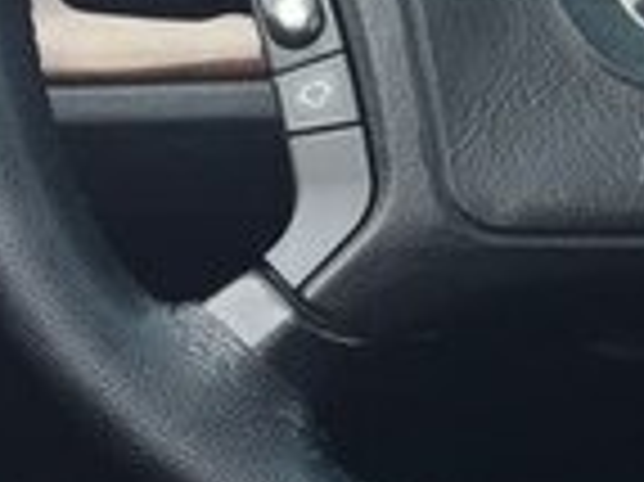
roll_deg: +0.9
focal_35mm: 134
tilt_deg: -12.3
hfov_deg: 12.5
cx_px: 1401
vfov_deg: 11.0
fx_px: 2491
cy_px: 218
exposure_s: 1/100
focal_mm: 4.15
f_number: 2.2
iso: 40
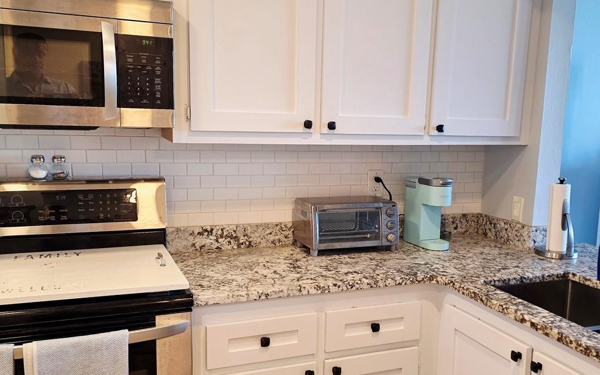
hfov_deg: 51.3
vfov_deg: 33.6
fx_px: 621
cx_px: 349
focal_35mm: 38
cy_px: 206
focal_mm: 6.3
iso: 200
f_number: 1.7
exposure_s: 1/120
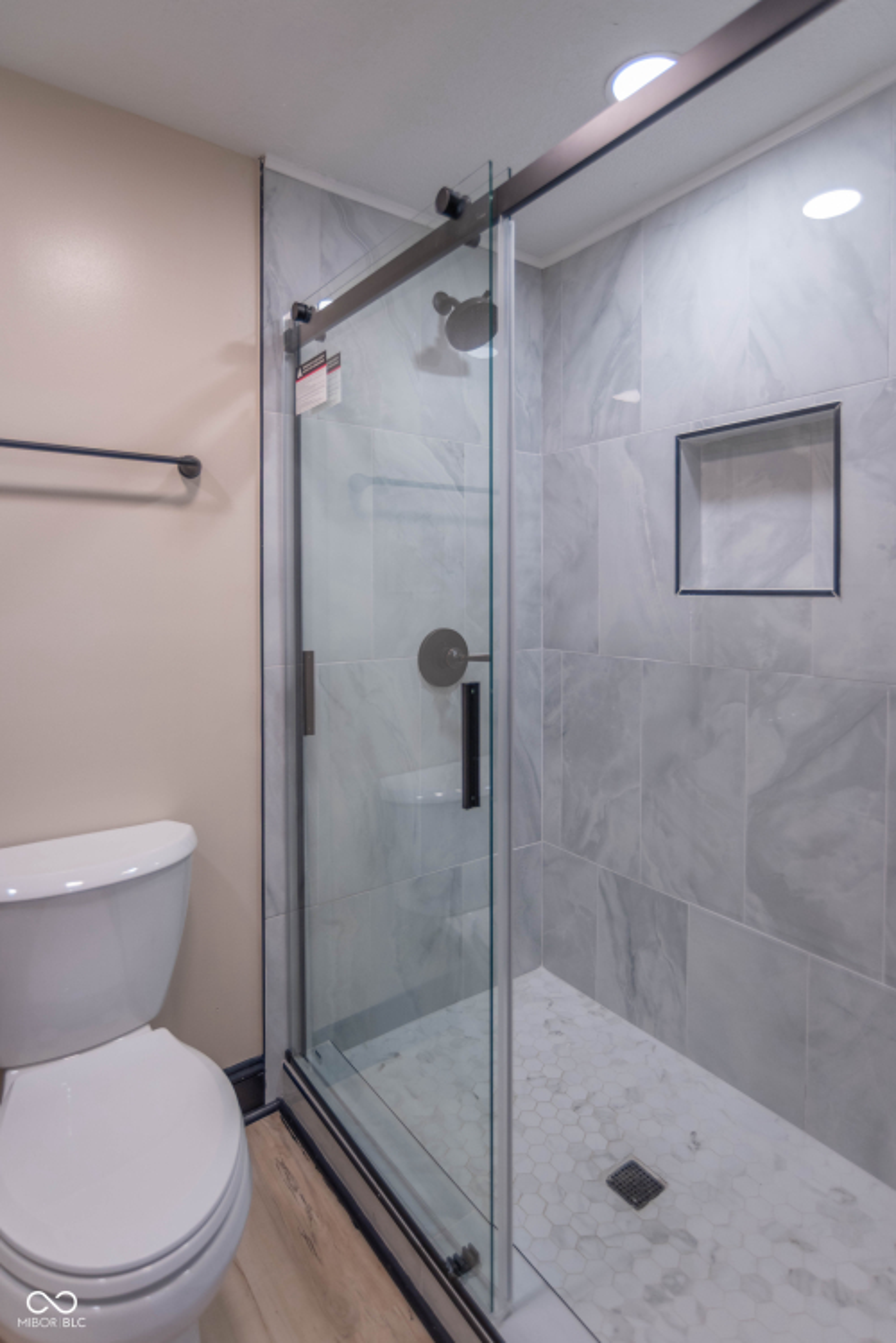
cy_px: 672
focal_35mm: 18
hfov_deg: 67.4
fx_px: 671
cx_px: 448
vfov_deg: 90.0
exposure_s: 1/60
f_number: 3.5
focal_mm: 18
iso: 320
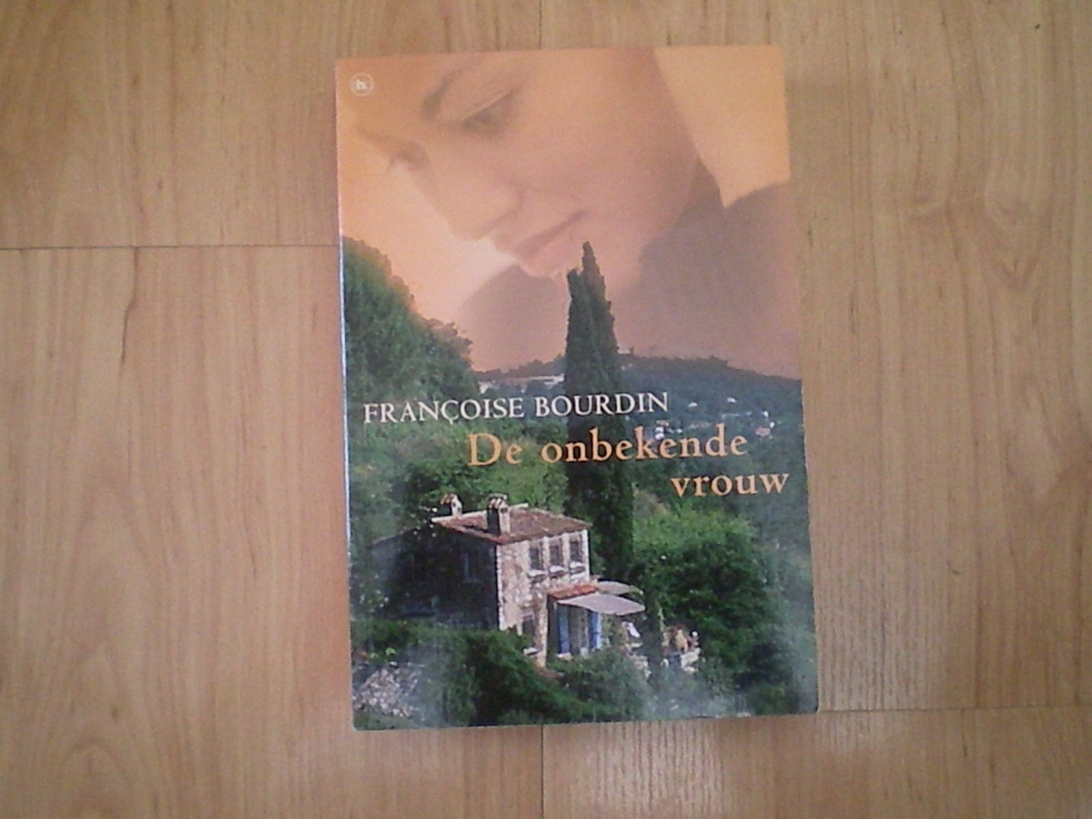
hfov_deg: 49.0
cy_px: 410
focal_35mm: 38
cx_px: 546
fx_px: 1199
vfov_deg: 37.7
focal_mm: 6.3
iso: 792
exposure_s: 1/100
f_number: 3.1
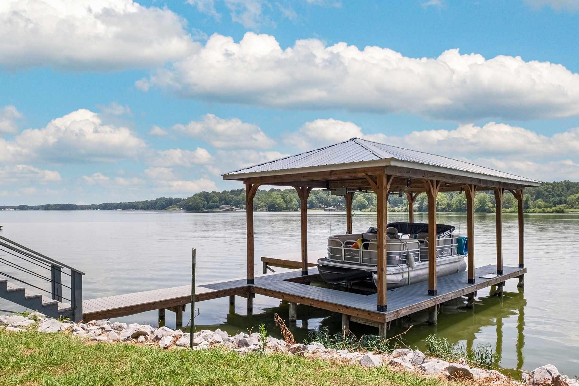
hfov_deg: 73.6
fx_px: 386
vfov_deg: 53.1
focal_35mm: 24
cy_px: 208
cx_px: 264
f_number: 7.1
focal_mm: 10
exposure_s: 1/200
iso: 640
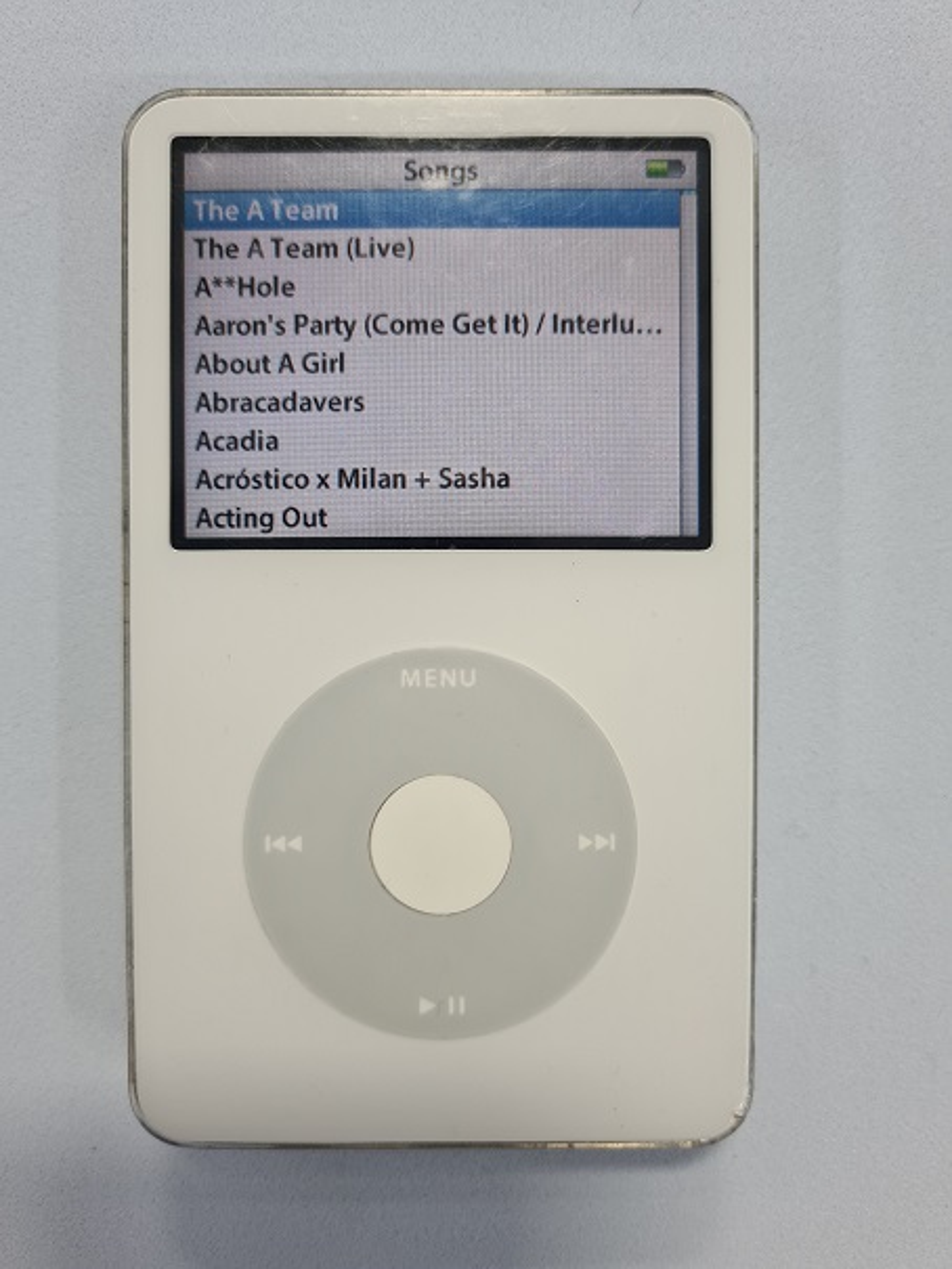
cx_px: 476
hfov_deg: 53.1
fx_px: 953
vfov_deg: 67.3
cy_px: 634
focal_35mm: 26
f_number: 1.8
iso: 100
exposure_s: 1/120
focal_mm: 5.4
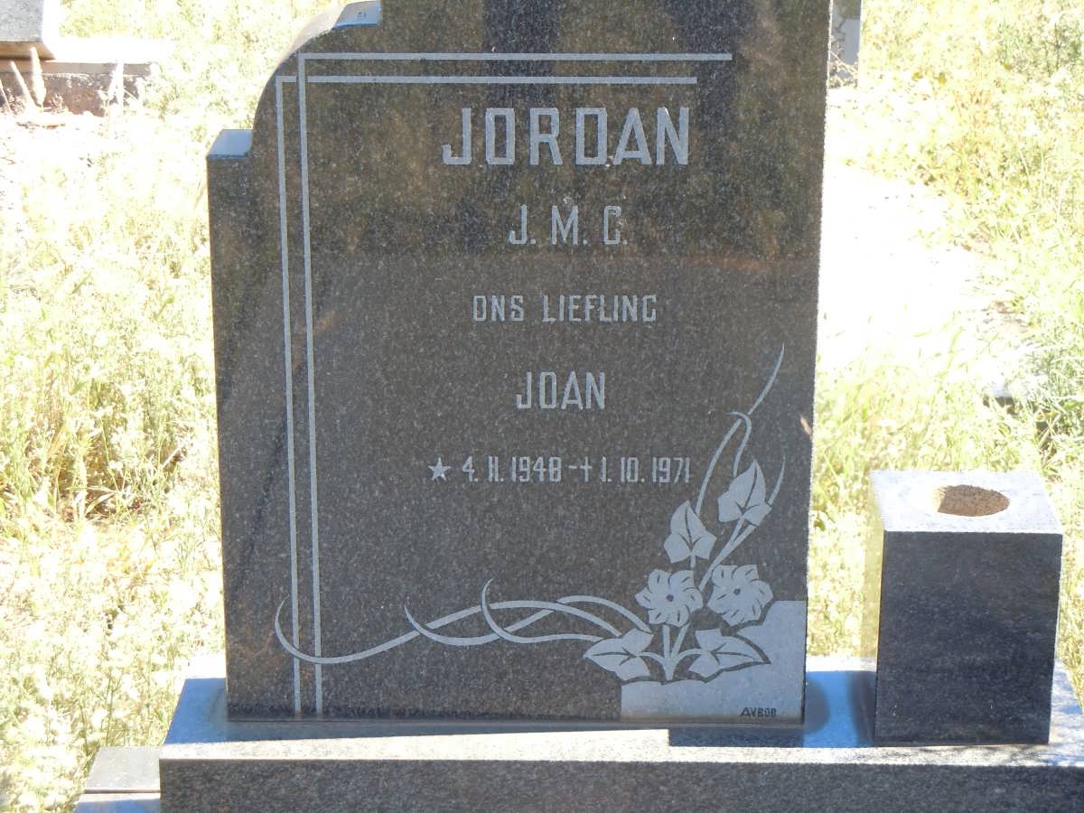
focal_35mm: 89
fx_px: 2787
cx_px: 542
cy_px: 406
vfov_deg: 16.6
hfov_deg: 22.0
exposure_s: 1/125
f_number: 4.4
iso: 200
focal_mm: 16
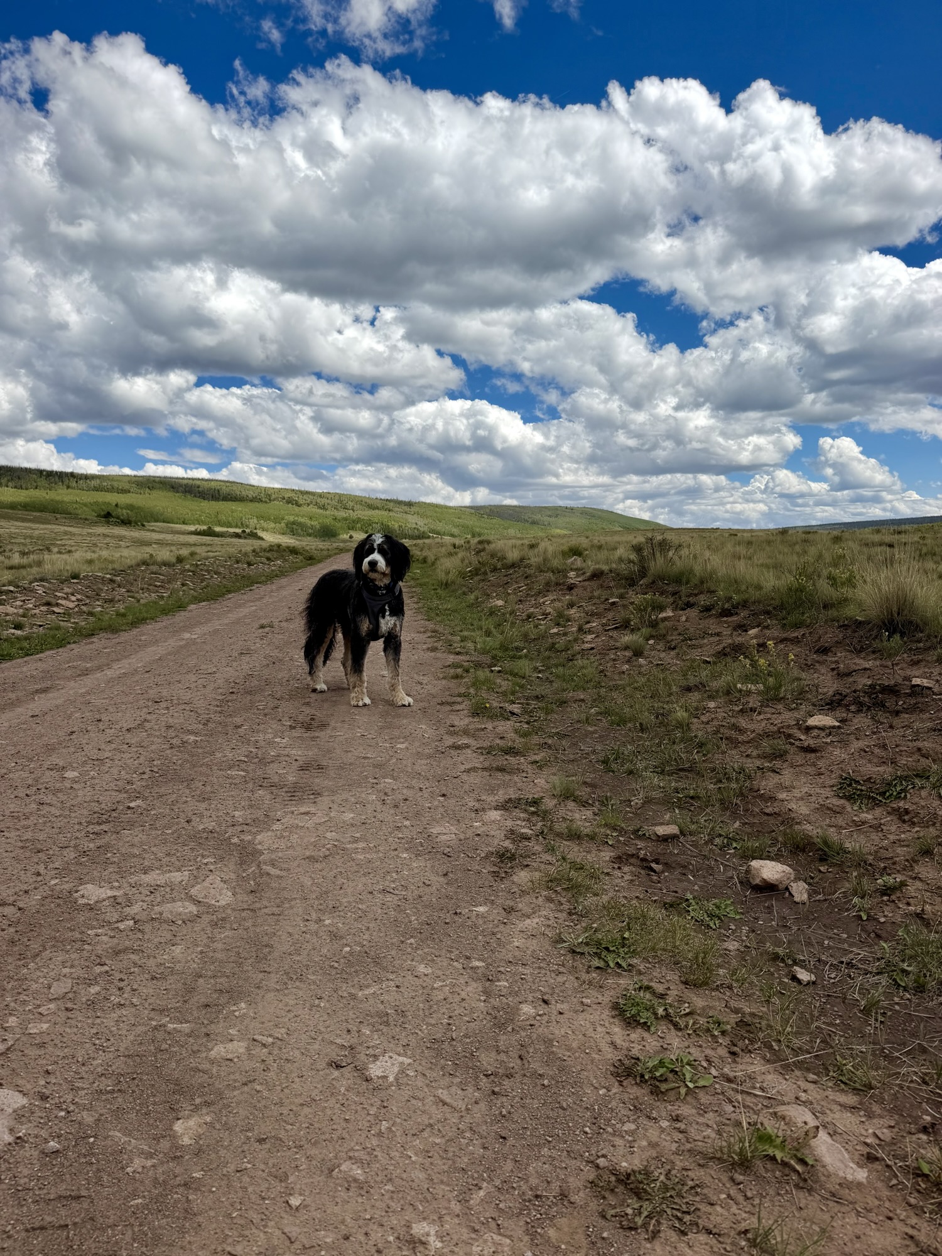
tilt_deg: -6.2
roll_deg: +0.9
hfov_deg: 56.8
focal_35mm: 24
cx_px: 471
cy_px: 628
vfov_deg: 71.6
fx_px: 871
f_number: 1.78
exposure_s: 1/8130
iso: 80
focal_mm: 6.76
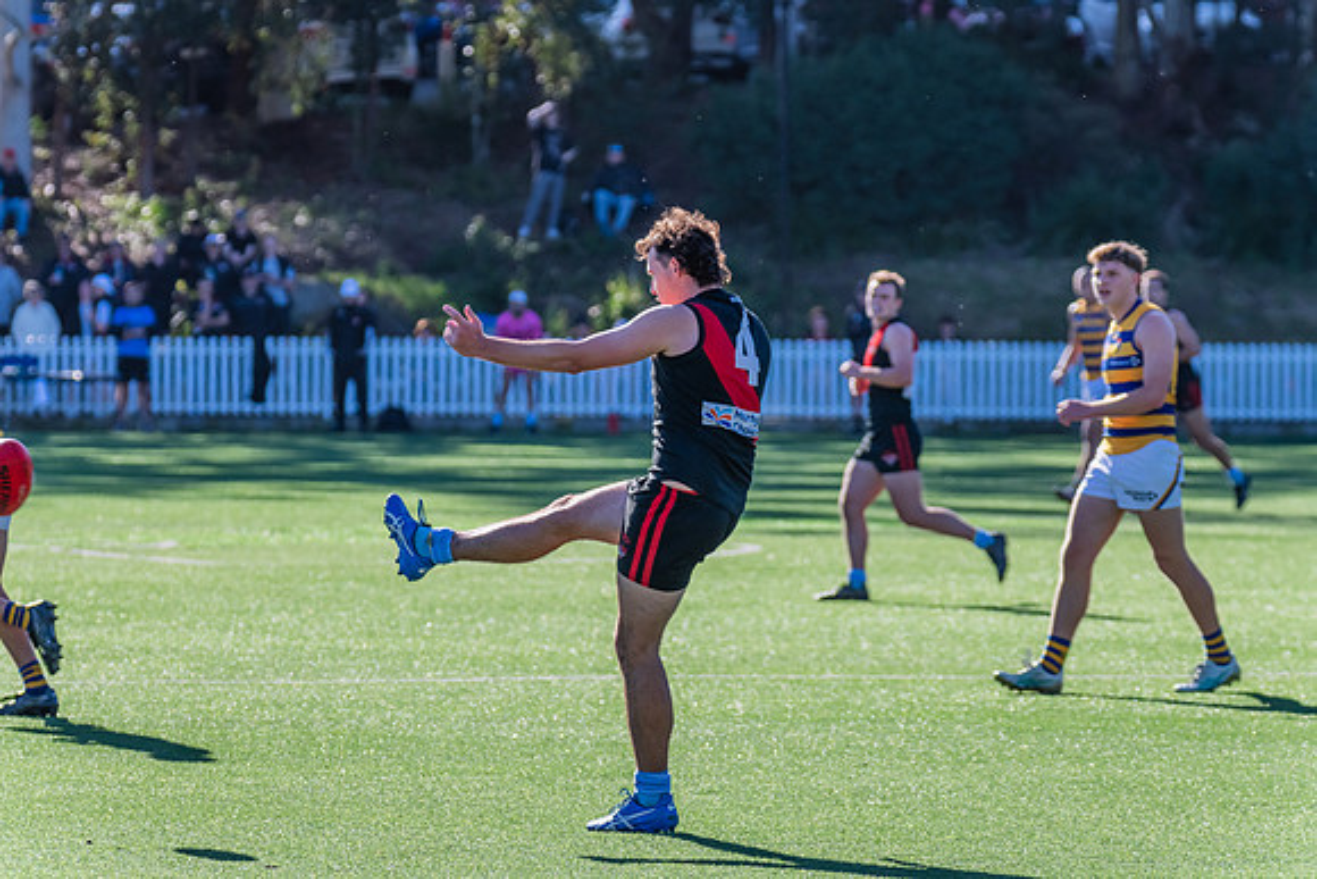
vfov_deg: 4.6
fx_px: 11057
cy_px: 440
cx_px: 658
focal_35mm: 302
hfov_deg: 6.8
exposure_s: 1/1250
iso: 800
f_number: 8
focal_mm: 300
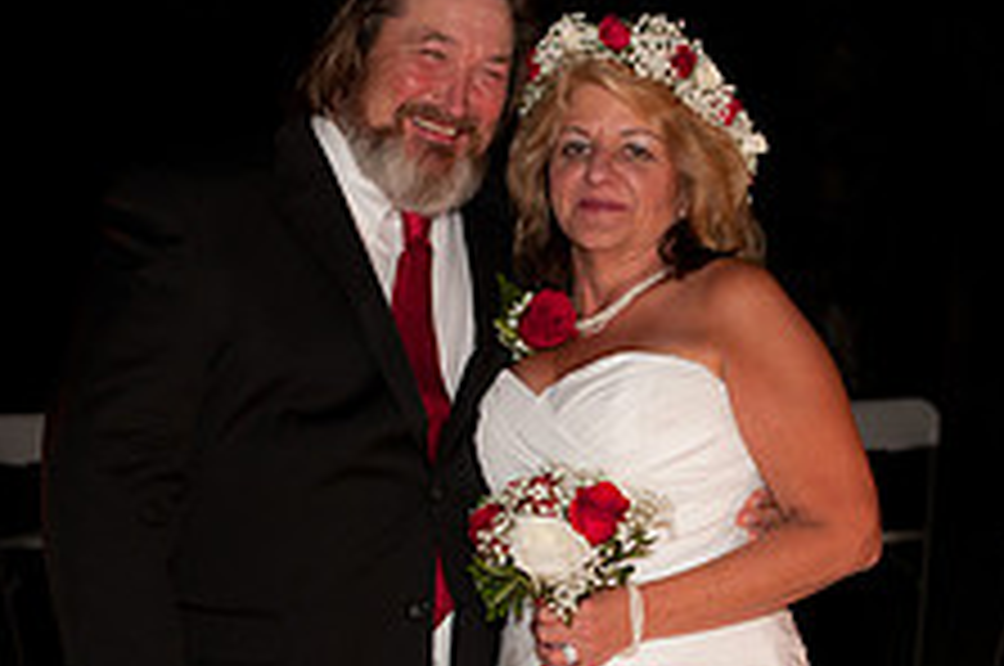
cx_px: 644
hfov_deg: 15.8
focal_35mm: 130
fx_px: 3620
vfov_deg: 10.4
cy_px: 706
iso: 800
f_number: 4.5
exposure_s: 1/13
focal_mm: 50
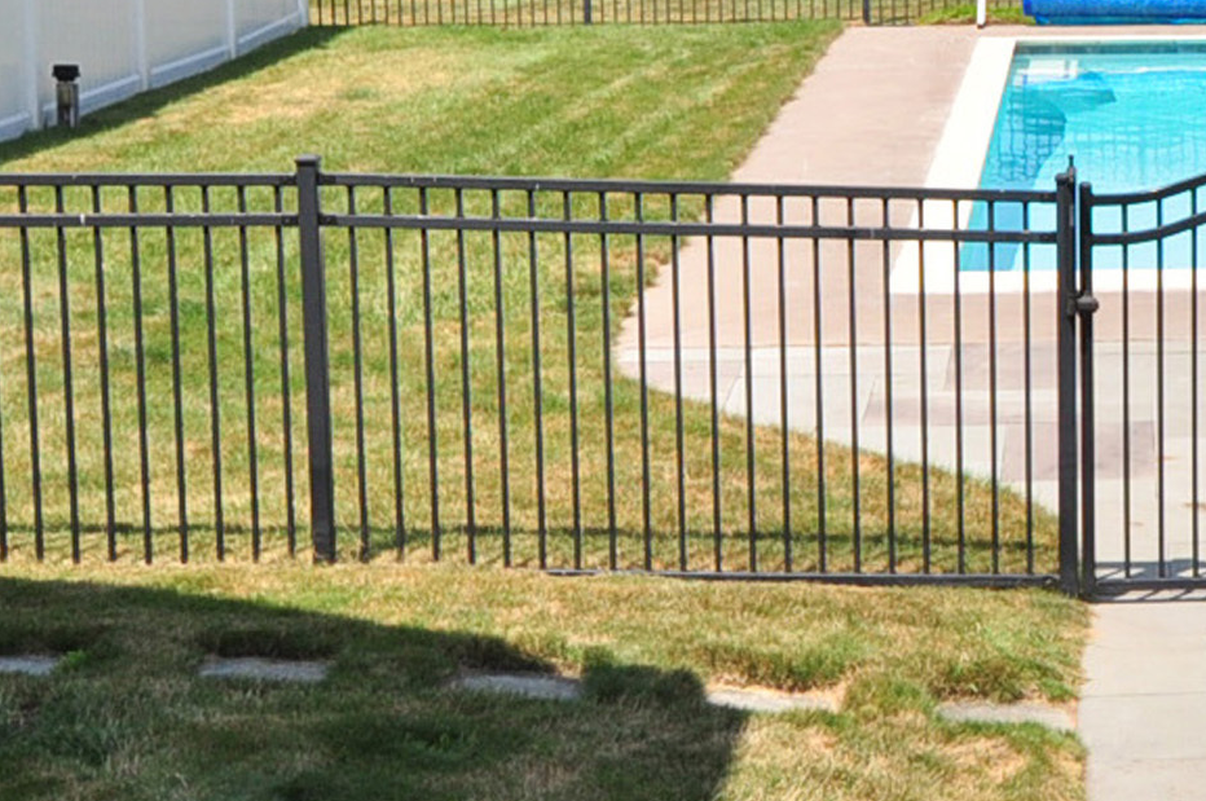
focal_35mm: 84
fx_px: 2811
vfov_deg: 15.8
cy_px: -66
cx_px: 1656
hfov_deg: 21.4
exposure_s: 1/800
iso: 400
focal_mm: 18
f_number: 8
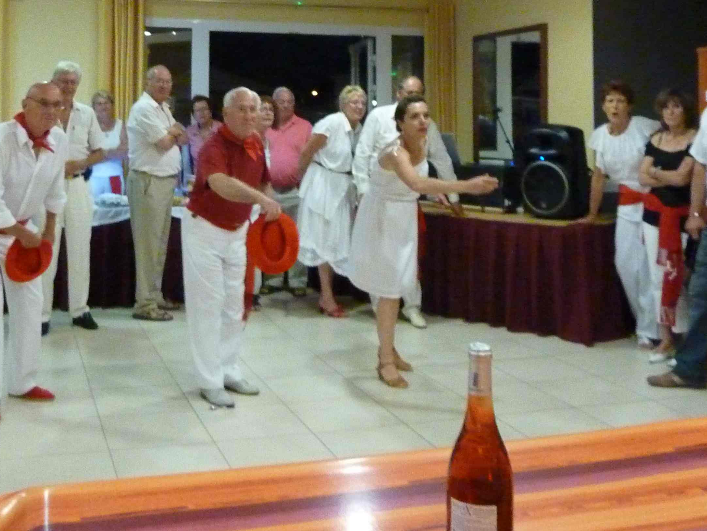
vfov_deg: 33.2
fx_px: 858
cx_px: 272
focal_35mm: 42
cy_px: 91
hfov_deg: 44.5
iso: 800
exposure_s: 1/30
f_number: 3.3
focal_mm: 4.1
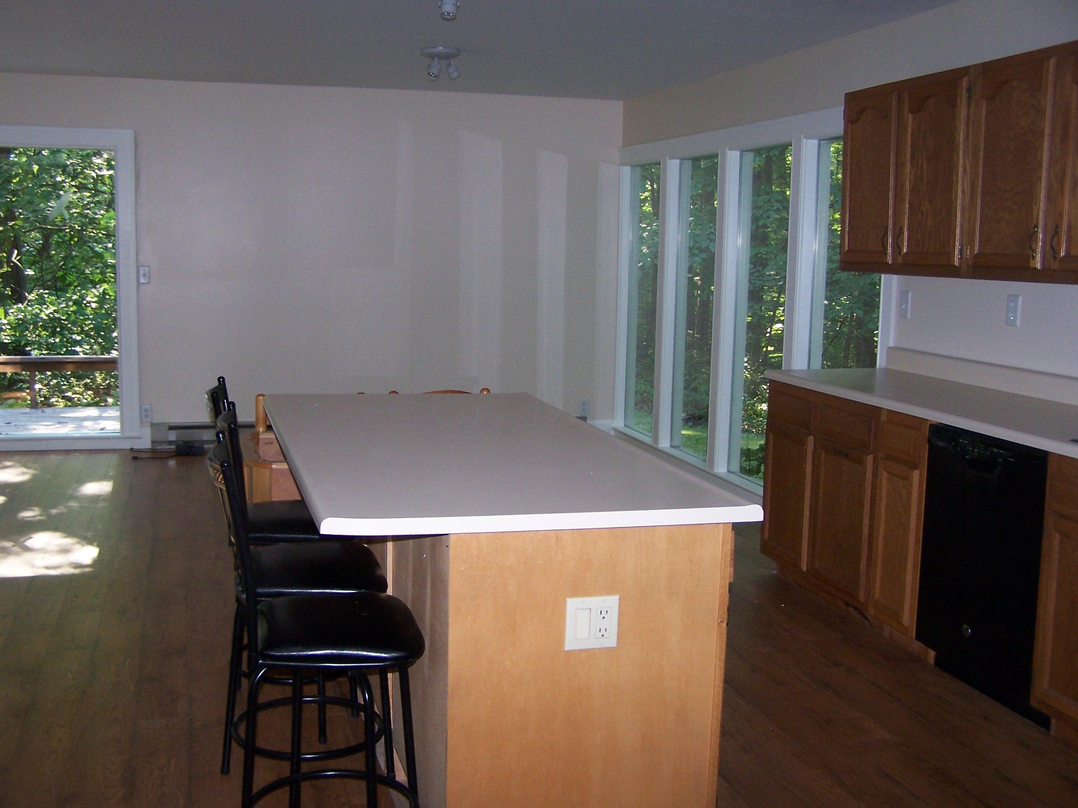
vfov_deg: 37.7
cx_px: 539
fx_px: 1183
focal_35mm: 38
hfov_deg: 49.0
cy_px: 404
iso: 140
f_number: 2.8
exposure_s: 1/60
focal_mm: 6.3
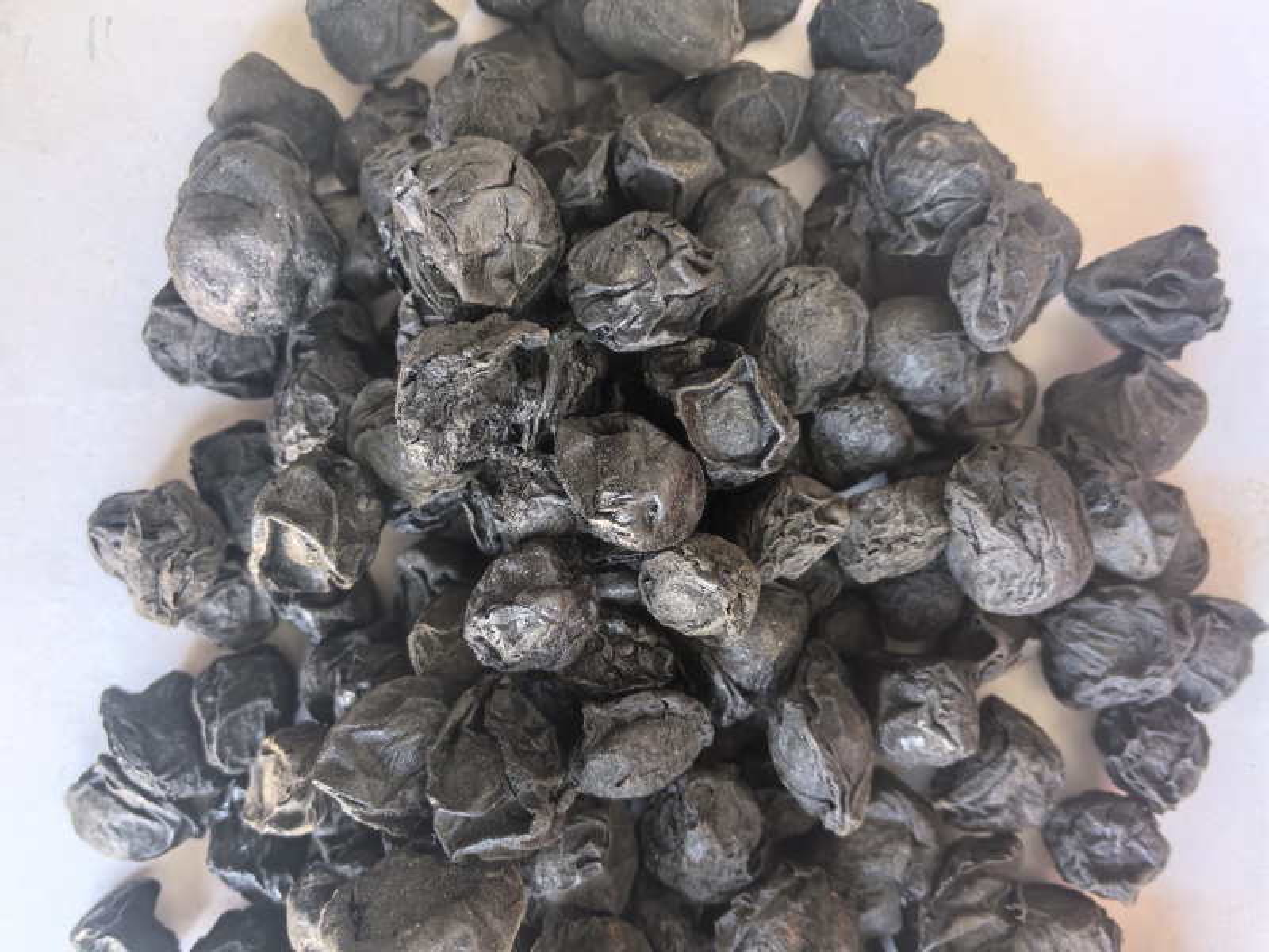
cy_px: 476
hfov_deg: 65.3
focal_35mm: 27
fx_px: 990
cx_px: 634
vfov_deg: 51.4
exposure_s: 1/100
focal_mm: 5.75
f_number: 2
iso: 160
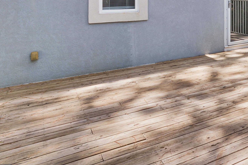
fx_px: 276
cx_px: 245
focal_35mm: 40
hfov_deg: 42.3
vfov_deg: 30.4
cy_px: -10
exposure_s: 1/125
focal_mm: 17
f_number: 8
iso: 250
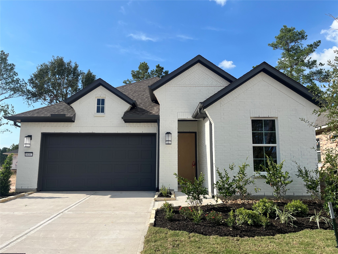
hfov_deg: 67.3
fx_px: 254
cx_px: 169
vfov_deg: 53.1
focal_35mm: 26
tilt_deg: +8.7
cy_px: 127
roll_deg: +0.4
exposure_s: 1/4016
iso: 50
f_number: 1.6
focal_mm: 5.1
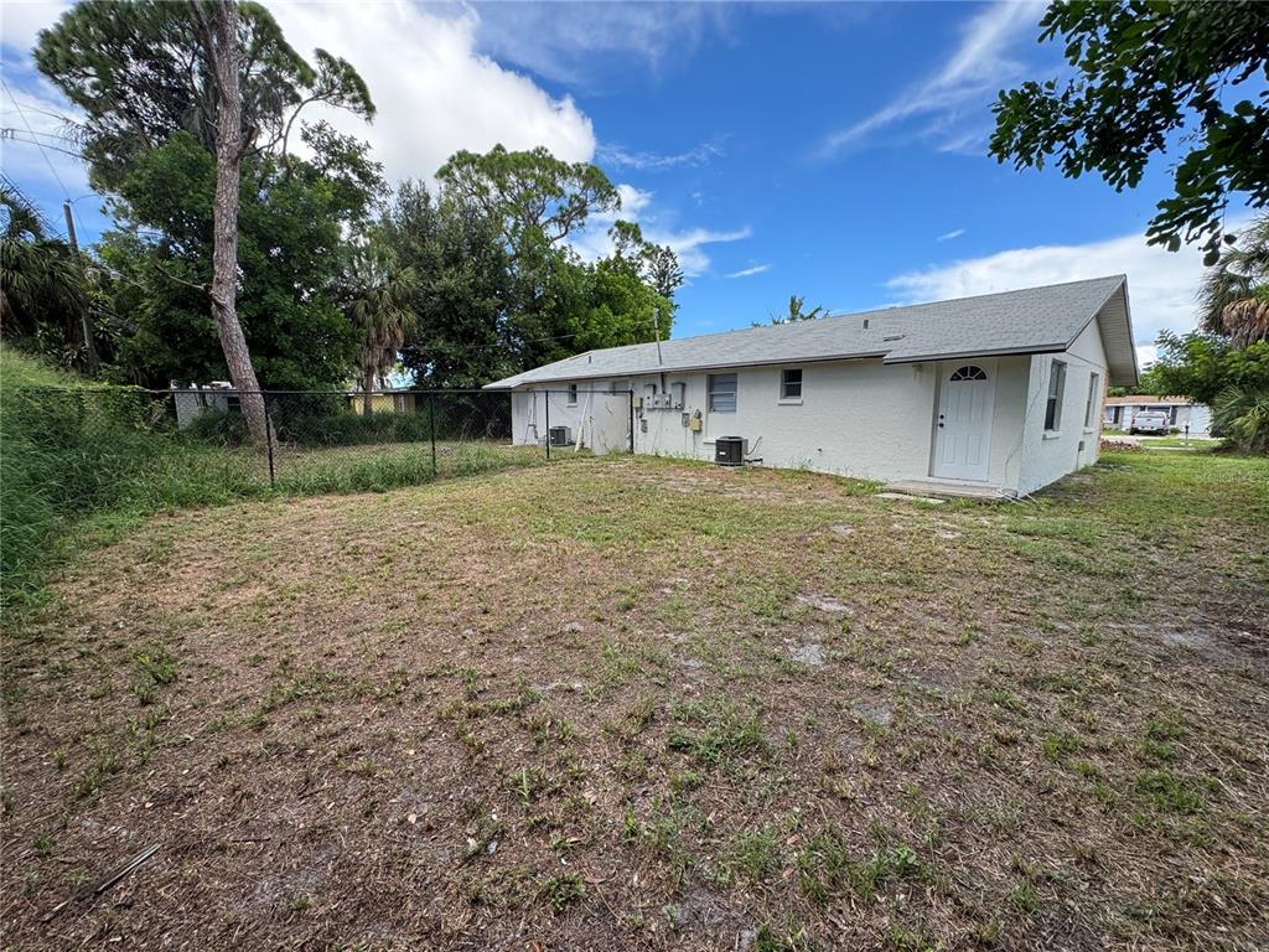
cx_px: 634
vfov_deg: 85.7
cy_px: 476
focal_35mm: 14
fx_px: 513
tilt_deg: -7.1
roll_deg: -0.5
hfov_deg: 102.1
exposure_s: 1/428
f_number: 2.2
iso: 40
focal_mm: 2.22
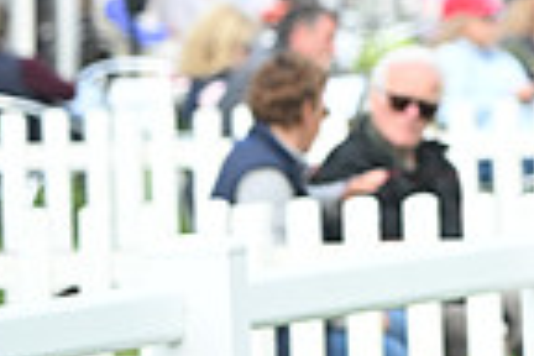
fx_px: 10175
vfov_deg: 2.0
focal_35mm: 686
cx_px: 960
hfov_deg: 3.0
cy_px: -180
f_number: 4.8
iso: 800
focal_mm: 170
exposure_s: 1/1250
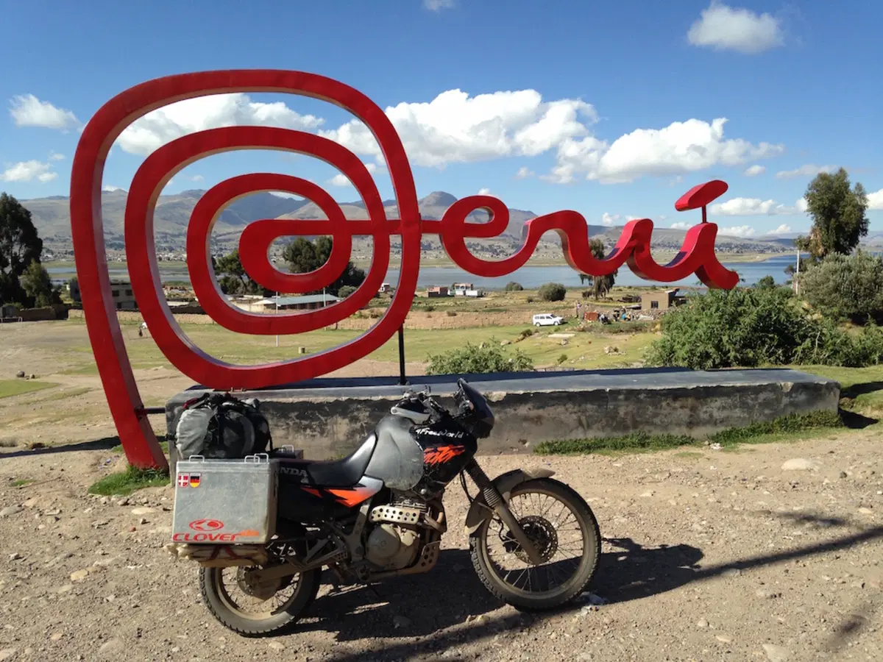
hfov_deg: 55.4
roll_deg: -0.2
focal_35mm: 33
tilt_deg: -5.0
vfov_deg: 42.9
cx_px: 442
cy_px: 331
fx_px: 842
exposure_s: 1/1355
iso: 50
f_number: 2.4
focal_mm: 4.12
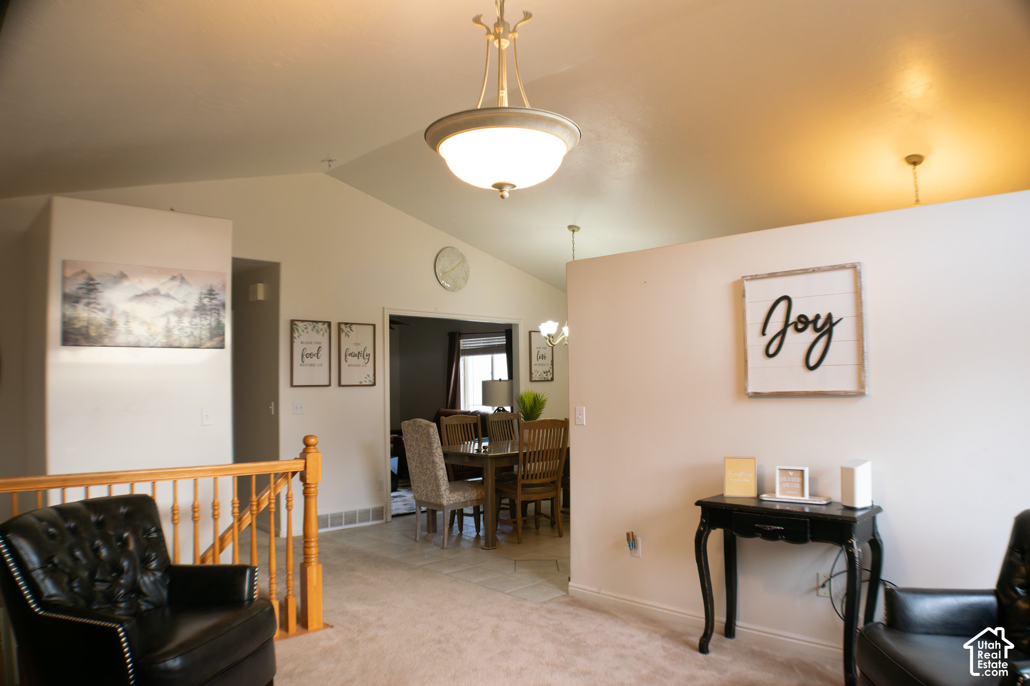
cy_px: 343
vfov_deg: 41.7
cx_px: 515
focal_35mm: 32
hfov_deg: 59.5
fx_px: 901
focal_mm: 21
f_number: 5.6
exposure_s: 1/40
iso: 200
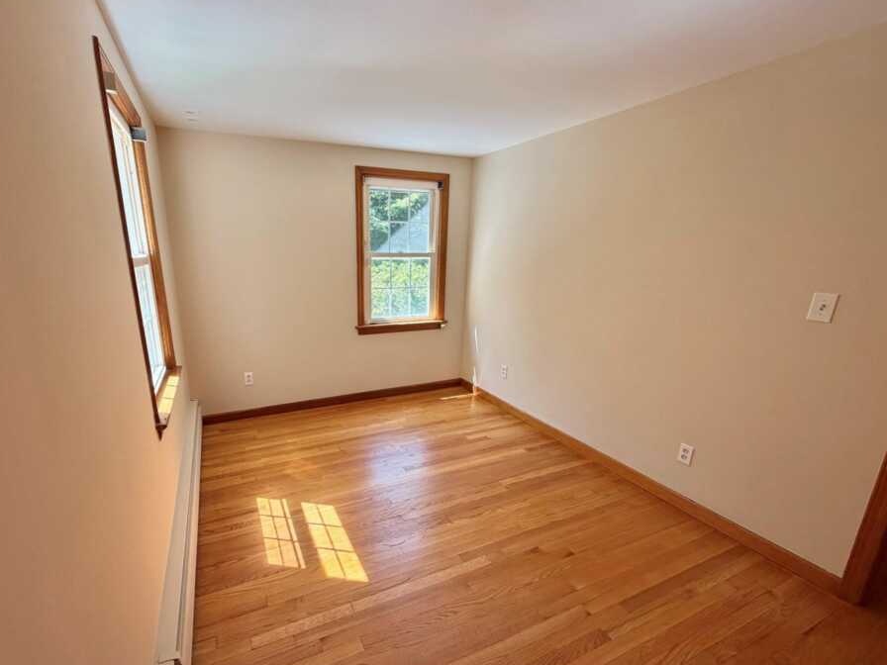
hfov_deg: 94.1
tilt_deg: -14.6
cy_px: 356
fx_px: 410
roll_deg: -0.2
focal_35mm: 16
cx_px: 396
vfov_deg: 78.0
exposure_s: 1/121
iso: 100
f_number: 2.2
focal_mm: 2.22
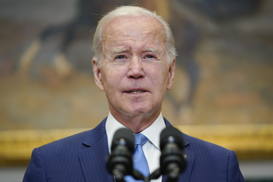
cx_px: 136
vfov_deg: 7.8
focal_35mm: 176
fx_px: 1335
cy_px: 91
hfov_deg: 11.7
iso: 2000
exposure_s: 1/250
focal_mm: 176
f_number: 2.8
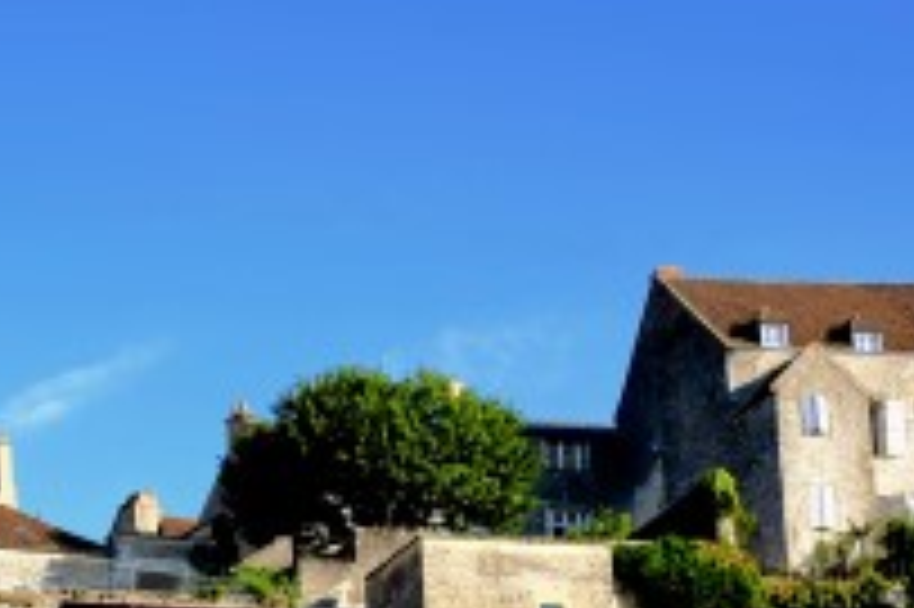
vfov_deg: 10.7
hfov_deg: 14.7
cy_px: 842
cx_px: -684
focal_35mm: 124
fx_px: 3146
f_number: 5.6
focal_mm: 23
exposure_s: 1/240
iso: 200
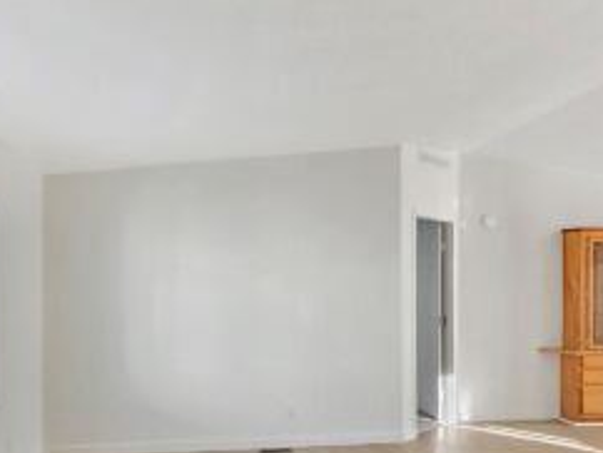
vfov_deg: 37.7
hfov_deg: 48.8
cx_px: 349
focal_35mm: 38
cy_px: 269
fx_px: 663
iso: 125
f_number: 1.7
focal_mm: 6.3
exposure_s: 1/120
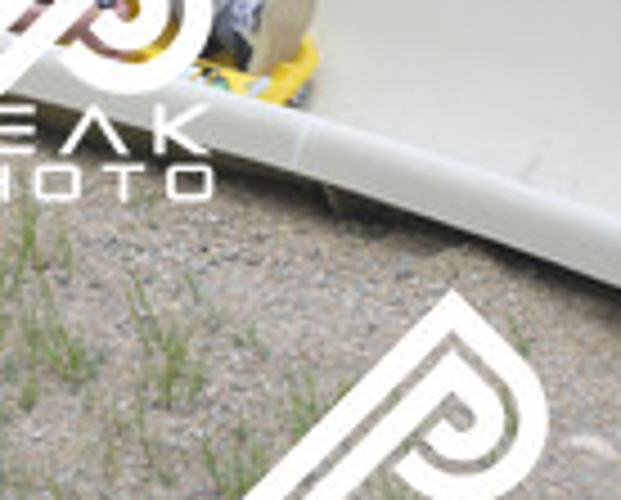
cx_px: 76
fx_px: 9762
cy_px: 11
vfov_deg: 2.9
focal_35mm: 530
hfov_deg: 3.6
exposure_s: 1/640
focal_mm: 195
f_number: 6.3
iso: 560
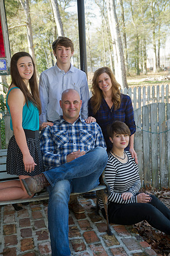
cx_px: 85
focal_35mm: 52
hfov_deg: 25.9
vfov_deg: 38.2
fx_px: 369
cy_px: 128
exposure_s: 1/125
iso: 400
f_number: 6.3
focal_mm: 52
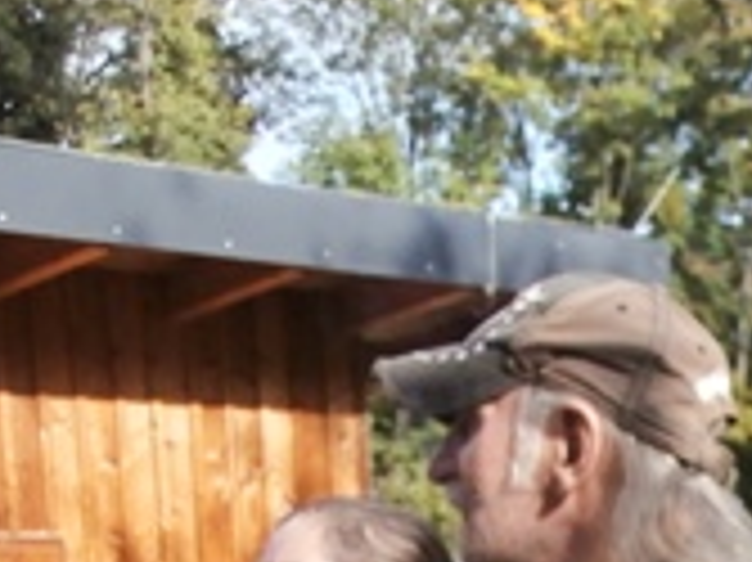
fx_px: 2496
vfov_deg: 11.8
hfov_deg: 15.1
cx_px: 1297
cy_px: 1034
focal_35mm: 115
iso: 100
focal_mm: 5.36
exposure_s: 1/500
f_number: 3.5
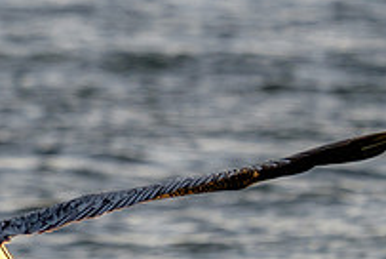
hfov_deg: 2.1
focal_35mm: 1002
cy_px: 120
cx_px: -99
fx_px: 10759
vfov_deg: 1.4
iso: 400
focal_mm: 200
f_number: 5.6
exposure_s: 1/1000
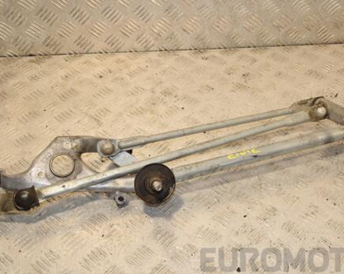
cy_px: 154
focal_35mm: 51
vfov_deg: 29.6
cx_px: 185
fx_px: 519
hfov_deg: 36.7
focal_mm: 26
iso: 800
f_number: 9
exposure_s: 1/200
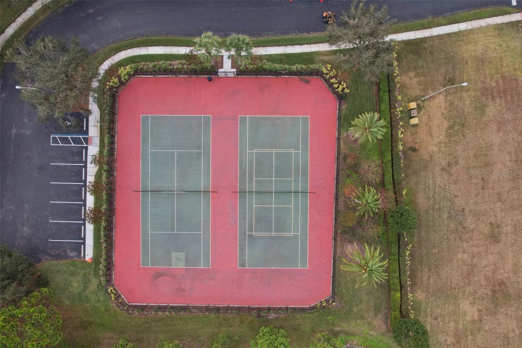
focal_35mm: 22
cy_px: 174
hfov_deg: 78.6
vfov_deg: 57.2
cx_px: 261
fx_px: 319
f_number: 2.8
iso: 400
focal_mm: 8.4
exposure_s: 1/500
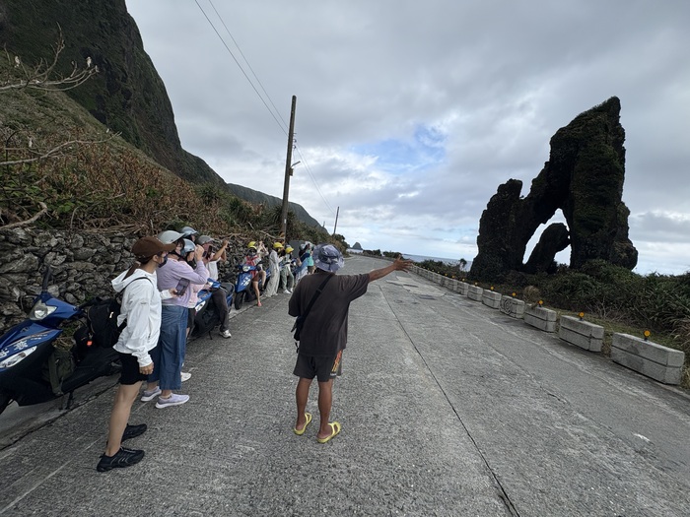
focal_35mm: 14
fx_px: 279
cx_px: 345
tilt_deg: -1.8
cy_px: 258
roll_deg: -5.7
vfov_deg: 85.7
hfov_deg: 102.1
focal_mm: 2.22
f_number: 2.2
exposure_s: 1/1323
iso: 50
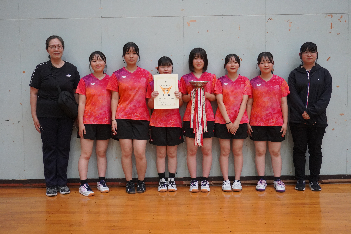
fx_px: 366
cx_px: 176
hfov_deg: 51.3
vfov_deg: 35.5
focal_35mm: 38
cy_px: 117
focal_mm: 25
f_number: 4.5
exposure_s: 1/160
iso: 2000
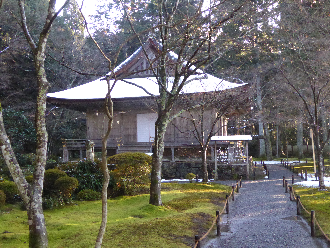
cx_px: 165
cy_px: 124
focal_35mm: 46
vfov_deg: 31.5
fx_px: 439
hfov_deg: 41.2
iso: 1600
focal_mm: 7.8
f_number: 3.9
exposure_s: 1/250
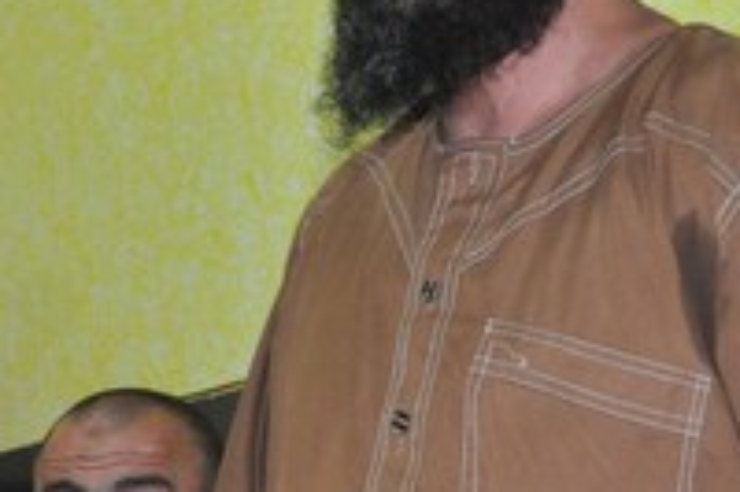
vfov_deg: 10.9
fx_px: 2567
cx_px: 207
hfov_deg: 16.3
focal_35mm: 125
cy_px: 290
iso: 800
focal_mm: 26
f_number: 4
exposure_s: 1/60
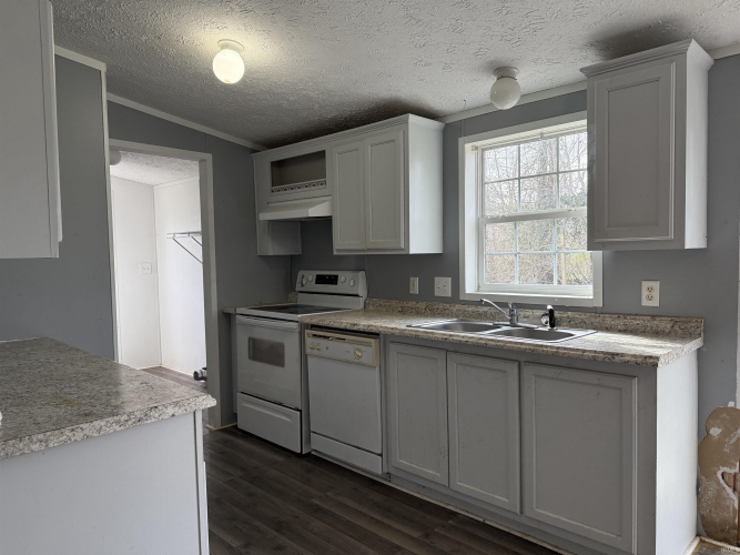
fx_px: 513
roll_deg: +1.5
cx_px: 370
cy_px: 278
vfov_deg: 56.8
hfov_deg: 71.6
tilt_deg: -2.7
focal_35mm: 24
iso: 160
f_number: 1.78
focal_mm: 6.76
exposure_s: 1/237
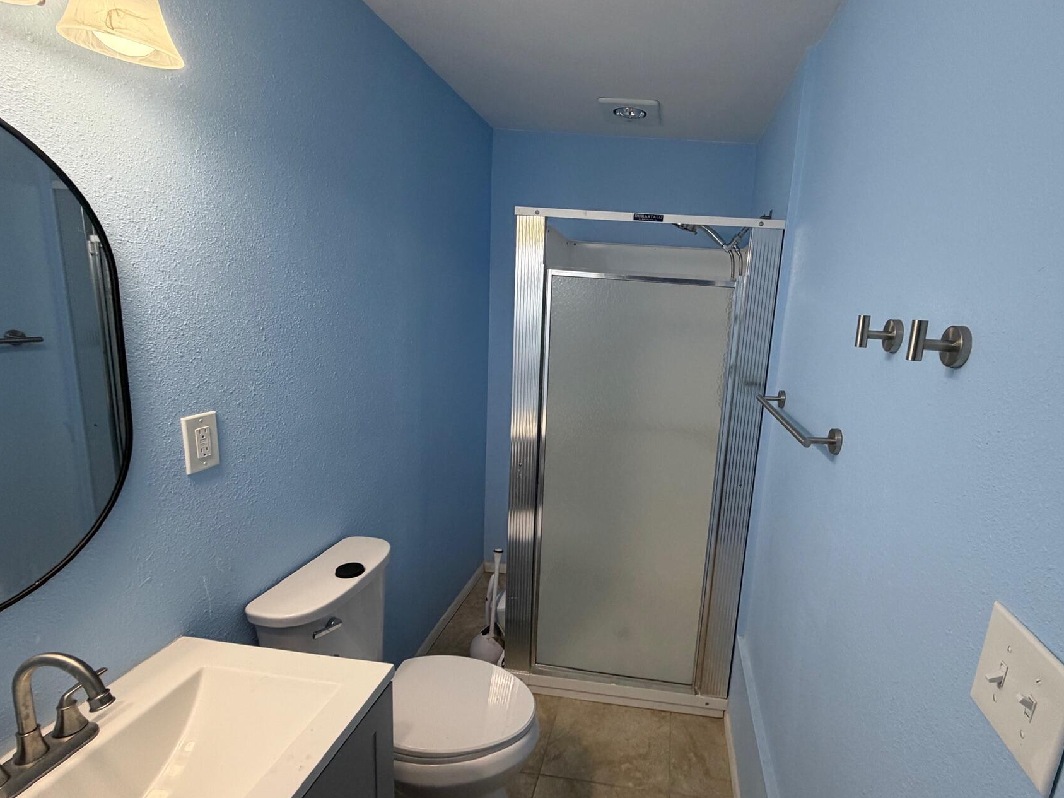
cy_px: 403
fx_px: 522
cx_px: 629
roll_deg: -3.9
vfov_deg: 74.7
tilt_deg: -10.0
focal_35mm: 17
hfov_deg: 90.1
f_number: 2.2
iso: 250
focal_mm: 2.22
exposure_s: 1/120
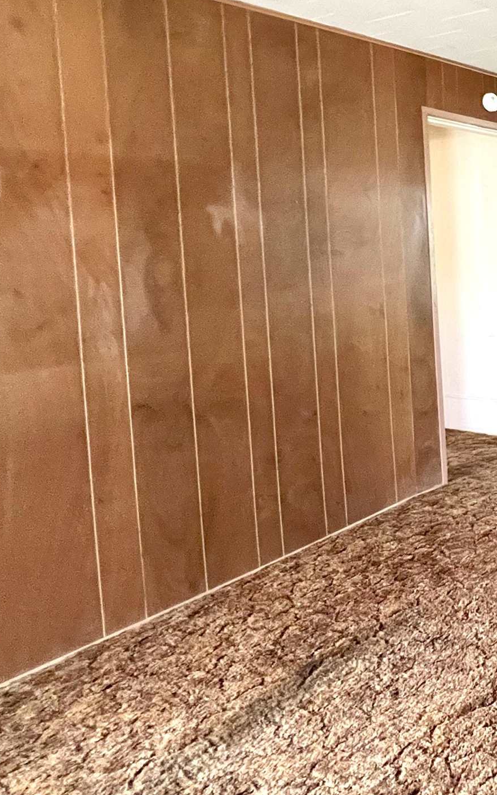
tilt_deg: -2.7
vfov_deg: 61.6
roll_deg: +1.5
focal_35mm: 30
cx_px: 704
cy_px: 274
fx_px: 650
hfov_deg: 29.6
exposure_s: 1/60
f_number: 1.8
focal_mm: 1.57
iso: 640
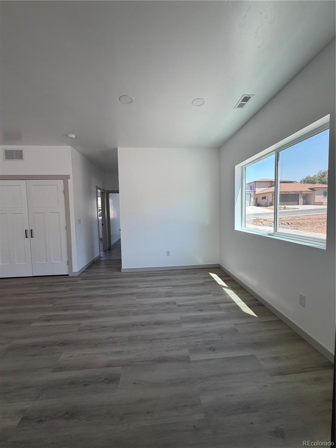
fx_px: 181
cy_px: 224
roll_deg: +1.3
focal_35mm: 14
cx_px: 168
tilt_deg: -4.1
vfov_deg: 102.1
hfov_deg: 85.7
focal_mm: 2.22
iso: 40
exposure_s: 1/181
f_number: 2.2
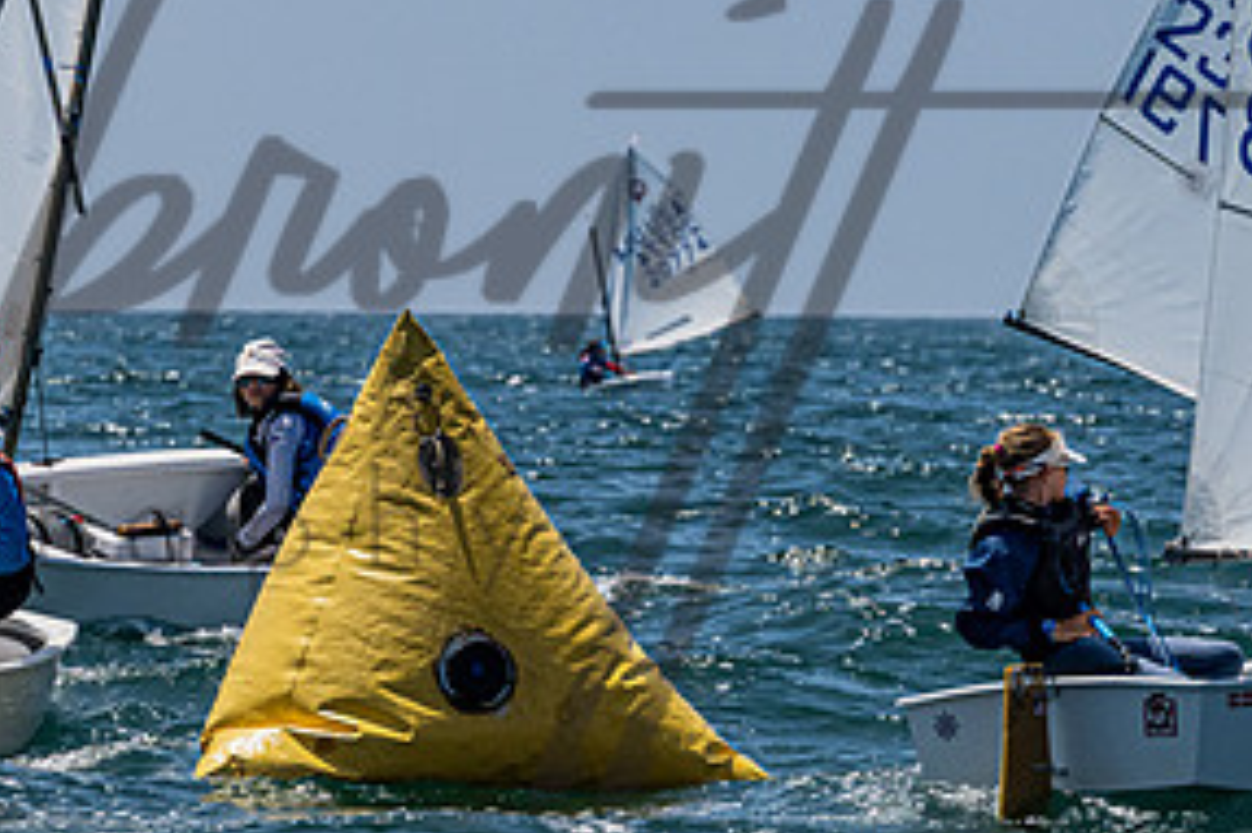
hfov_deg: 3.9
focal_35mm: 530
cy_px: 193
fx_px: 18421
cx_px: -57
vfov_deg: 2.6
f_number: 8
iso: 500
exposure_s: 1/4000
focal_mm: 200
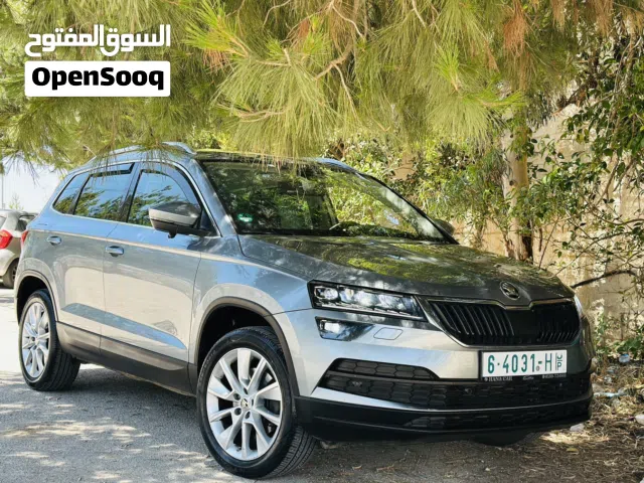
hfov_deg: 39.7
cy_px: 242
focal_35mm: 48
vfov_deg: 30.3
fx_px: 893
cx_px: 322
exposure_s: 1/709
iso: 80
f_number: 1.78
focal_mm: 6.86
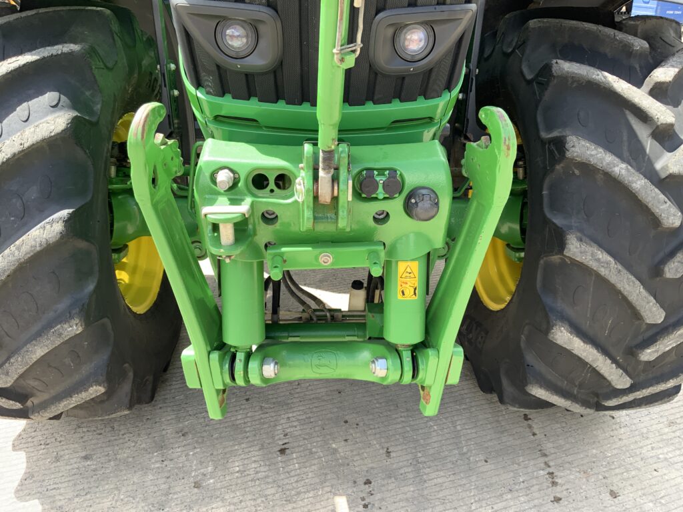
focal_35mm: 29
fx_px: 572
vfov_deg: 48.2
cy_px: 256
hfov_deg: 61.7
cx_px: 342
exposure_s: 1/179
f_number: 1.8
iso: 16
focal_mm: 3
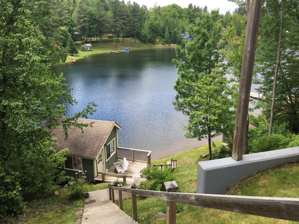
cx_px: 150
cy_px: 112
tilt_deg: -18.1
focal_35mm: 29
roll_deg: -0.7
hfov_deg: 61.7
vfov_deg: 48.2
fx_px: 250
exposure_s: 1/516
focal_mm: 4.15
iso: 25
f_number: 2.2
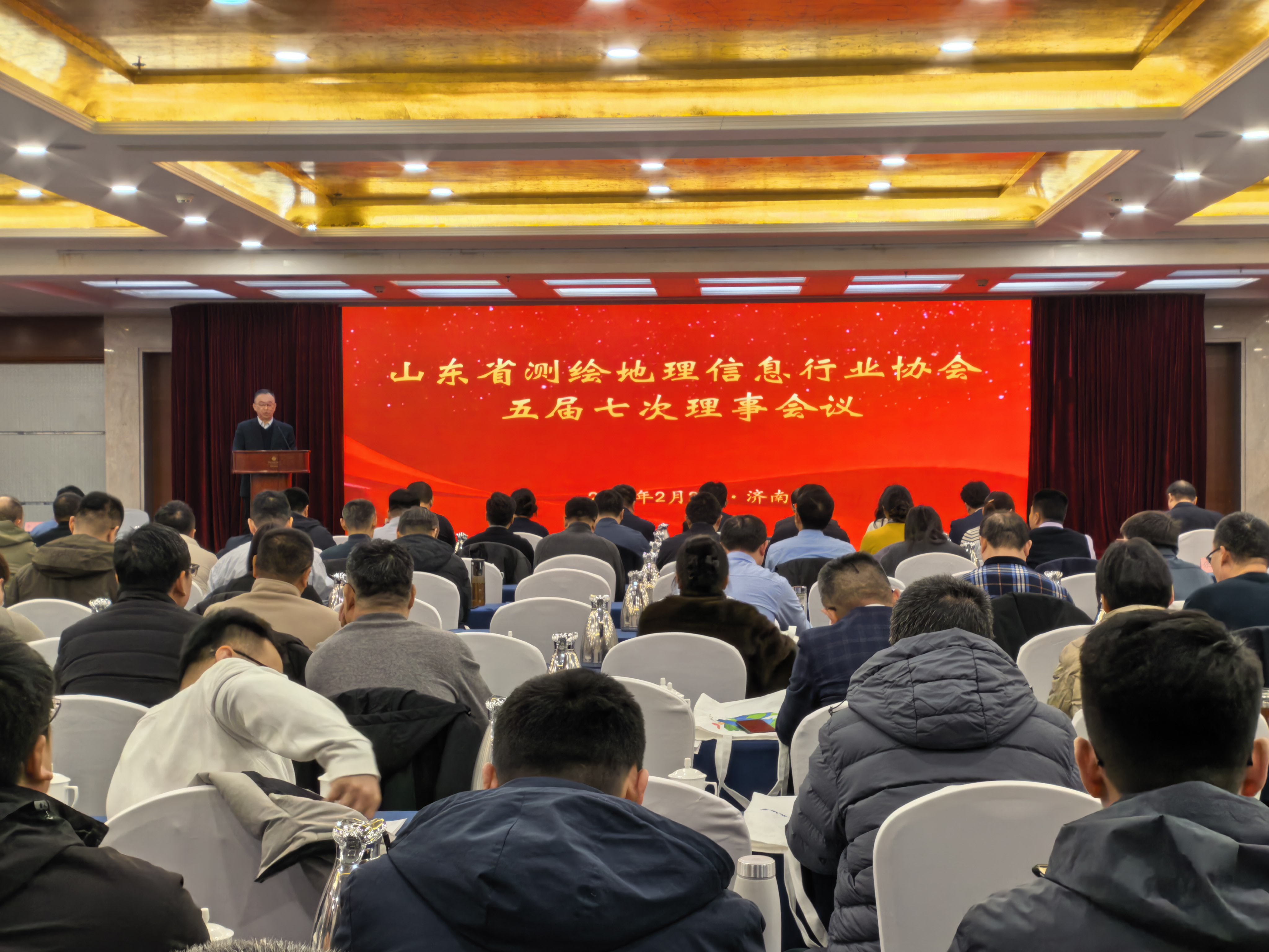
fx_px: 1943
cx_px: 634
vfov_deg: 27.5
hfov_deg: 36.2
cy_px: 476
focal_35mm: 53
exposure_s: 1/100
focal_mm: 5.75
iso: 160
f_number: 4
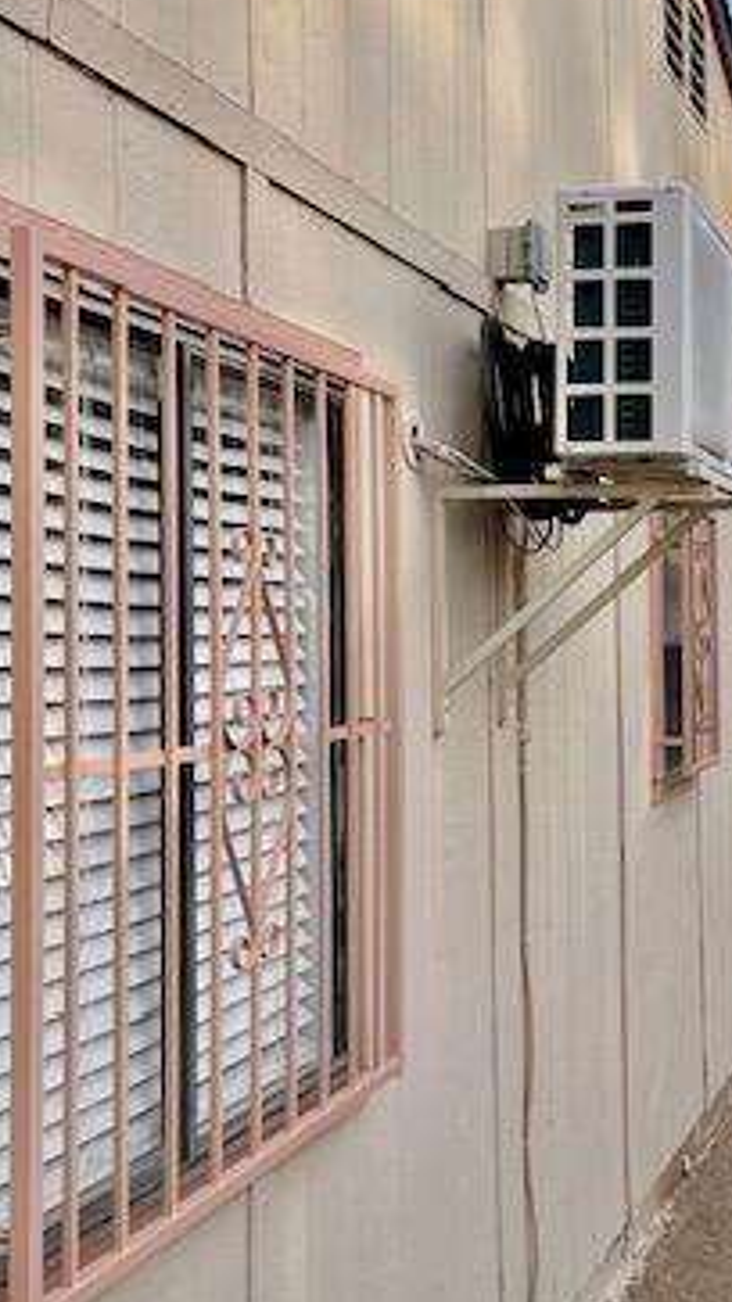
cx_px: 732
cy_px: 574
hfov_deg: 23.0
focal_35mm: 50
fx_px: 1727
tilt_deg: +1.4
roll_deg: +1.3
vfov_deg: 41.3
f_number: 1.6
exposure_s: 1/2288
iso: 32
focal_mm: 5.1
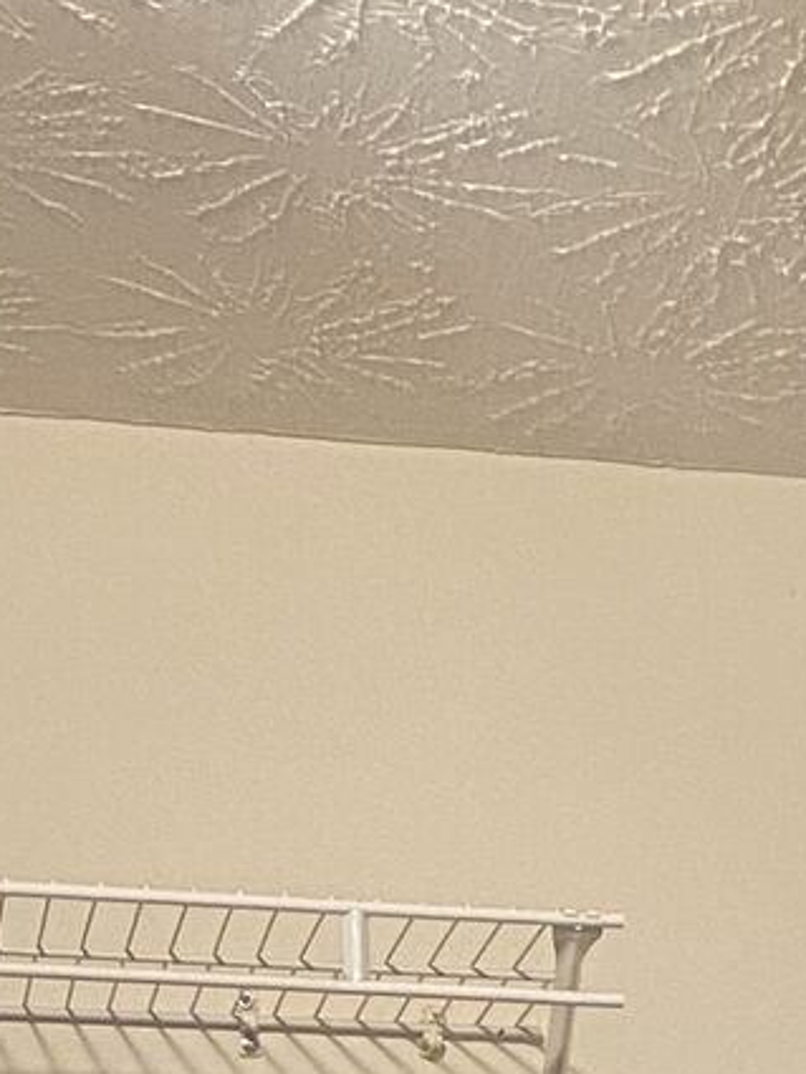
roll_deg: +1.2
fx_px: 4375
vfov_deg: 10.9
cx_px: 819
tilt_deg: -8.0
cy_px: 2883
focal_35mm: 141
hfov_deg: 10.4
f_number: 1.8
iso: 200
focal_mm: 4.25
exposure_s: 1/60
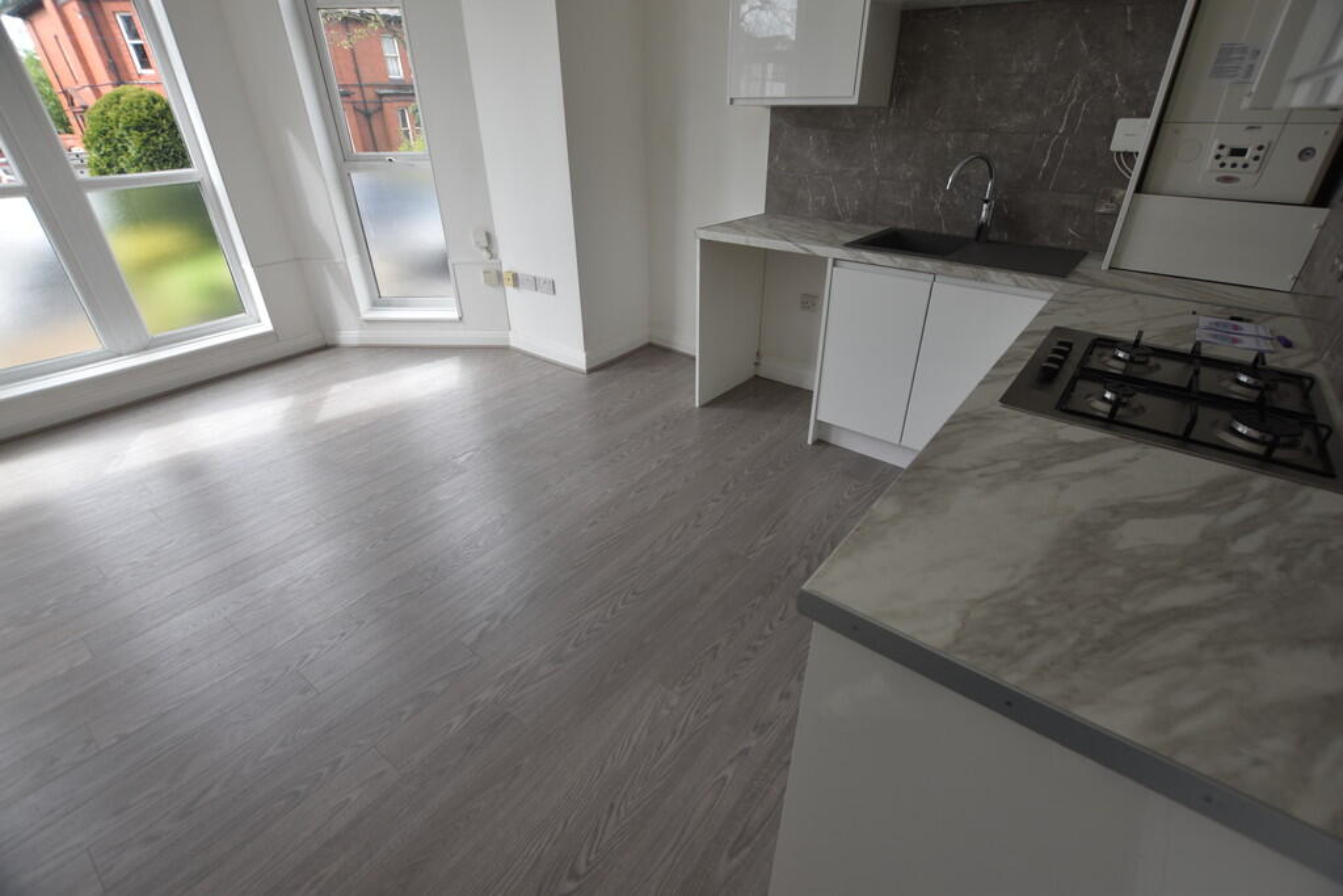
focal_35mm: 15
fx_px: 560
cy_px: 448
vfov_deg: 77.3
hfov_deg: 100.4
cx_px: 672
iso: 100
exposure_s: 1/80
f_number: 4.5
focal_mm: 10
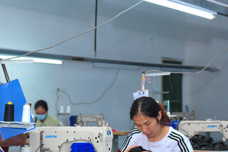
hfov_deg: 25.5
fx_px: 481
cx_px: 8
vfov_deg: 17.8
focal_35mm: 76
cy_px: 122
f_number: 3.5
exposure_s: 1/160
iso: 200
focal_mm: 38
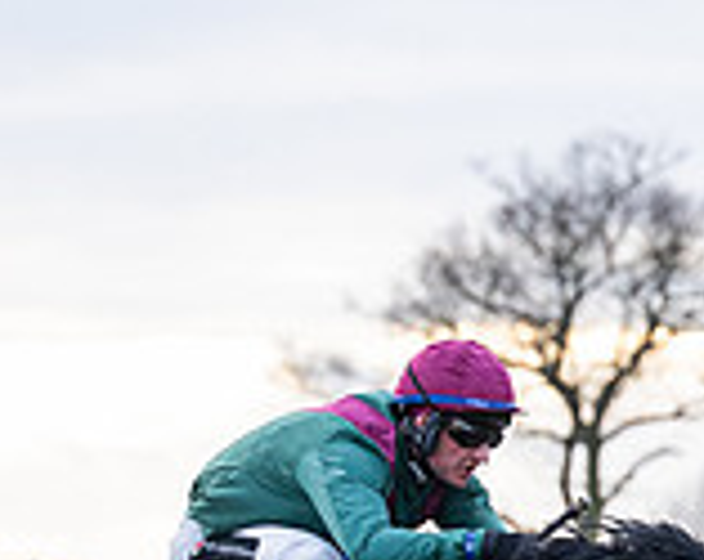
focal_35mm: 439
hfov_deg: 4.4
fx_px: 9130
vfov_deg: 3.5
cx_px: 528
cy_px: 833
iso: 800
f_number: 2.8
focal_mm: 90
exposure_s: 1/1250
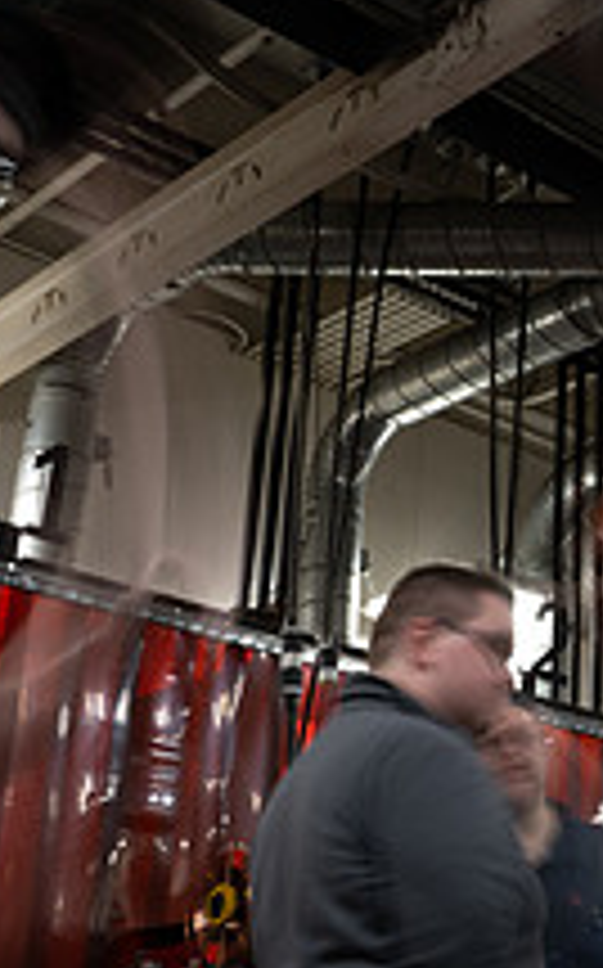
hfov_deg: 19.0
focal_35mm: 66
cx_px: 626
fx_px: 1739
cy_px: 552
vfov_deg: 31.1
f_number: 11
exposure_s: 1
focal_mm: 24
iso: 50
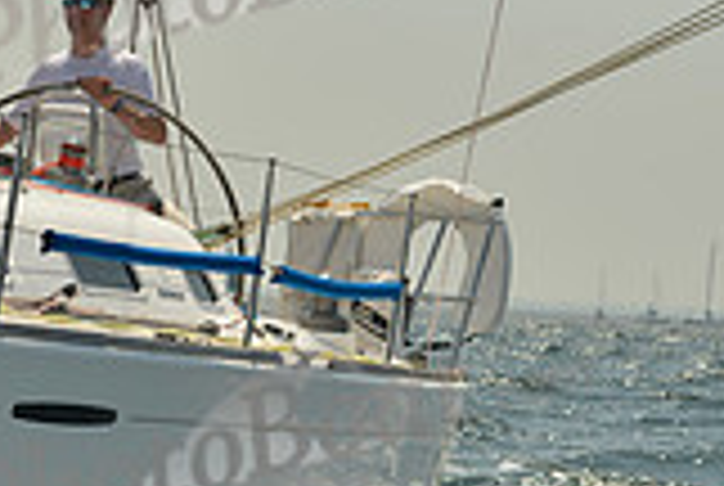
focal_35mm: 252
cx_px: -270
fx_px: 5077
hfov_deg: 8.0
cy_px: 268
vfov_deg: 5.5
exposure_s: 1/1250
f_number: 7.1
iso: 200
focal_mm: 70
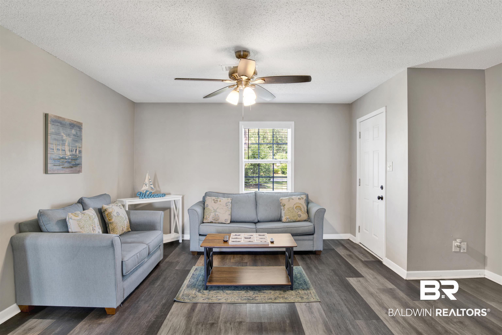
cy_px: 168
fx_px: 279
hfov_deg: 84.0
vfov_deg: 61.9
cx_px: 251
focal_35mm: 20
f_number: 11
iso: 200
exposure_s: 1/4
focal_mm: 20
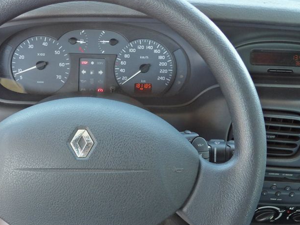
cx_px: 90
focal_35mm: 40
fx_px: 347
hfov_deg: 45.8
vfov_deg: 35.7
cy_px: 146
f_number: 3.2
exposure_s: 1/15
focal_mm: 4.3
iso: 200
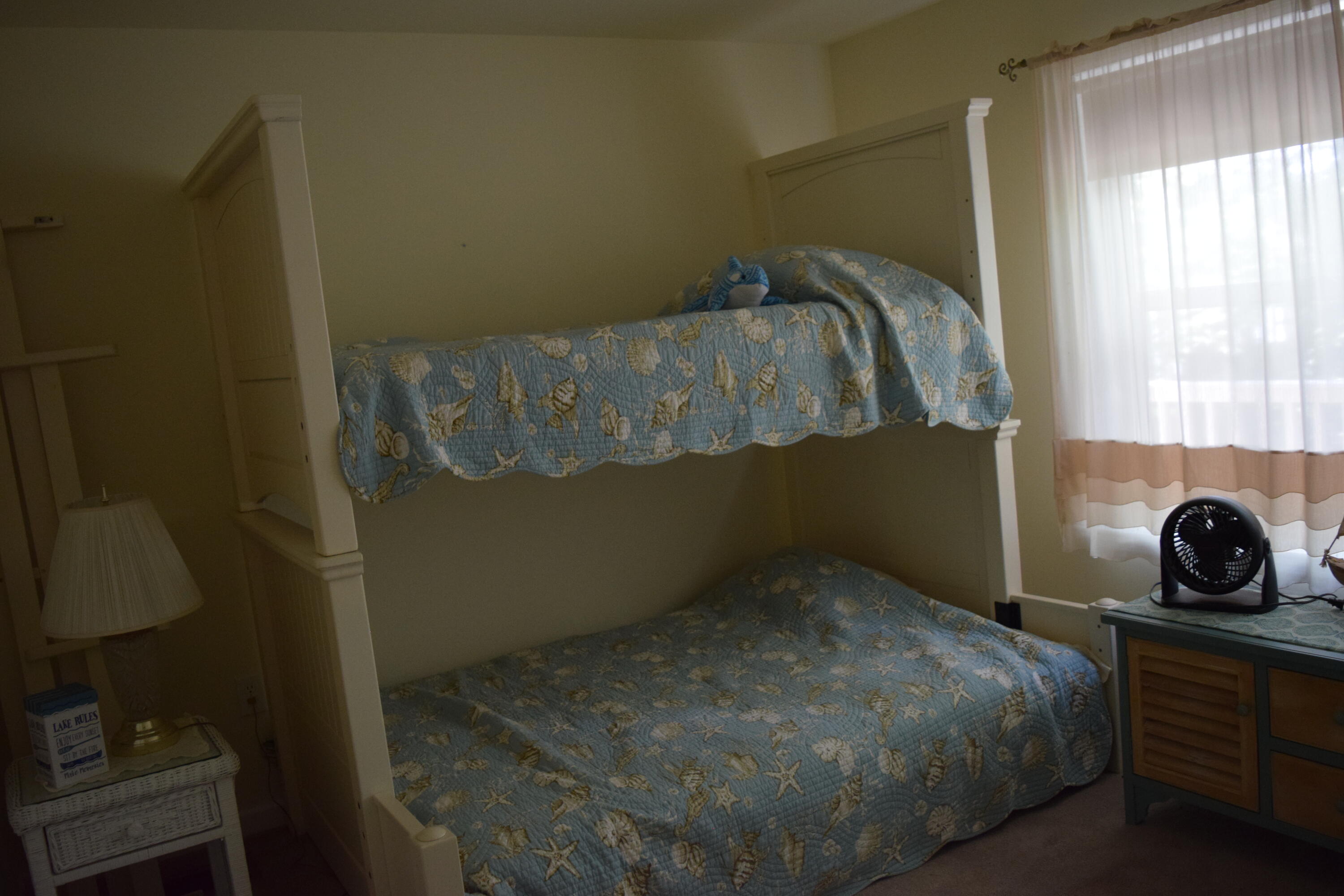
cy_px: 448
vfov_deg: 43.6
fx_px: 1120
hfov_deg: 61.9
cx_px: 672
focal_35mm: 30
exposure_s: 1/60
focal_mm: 20
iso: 1100
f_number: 3.8
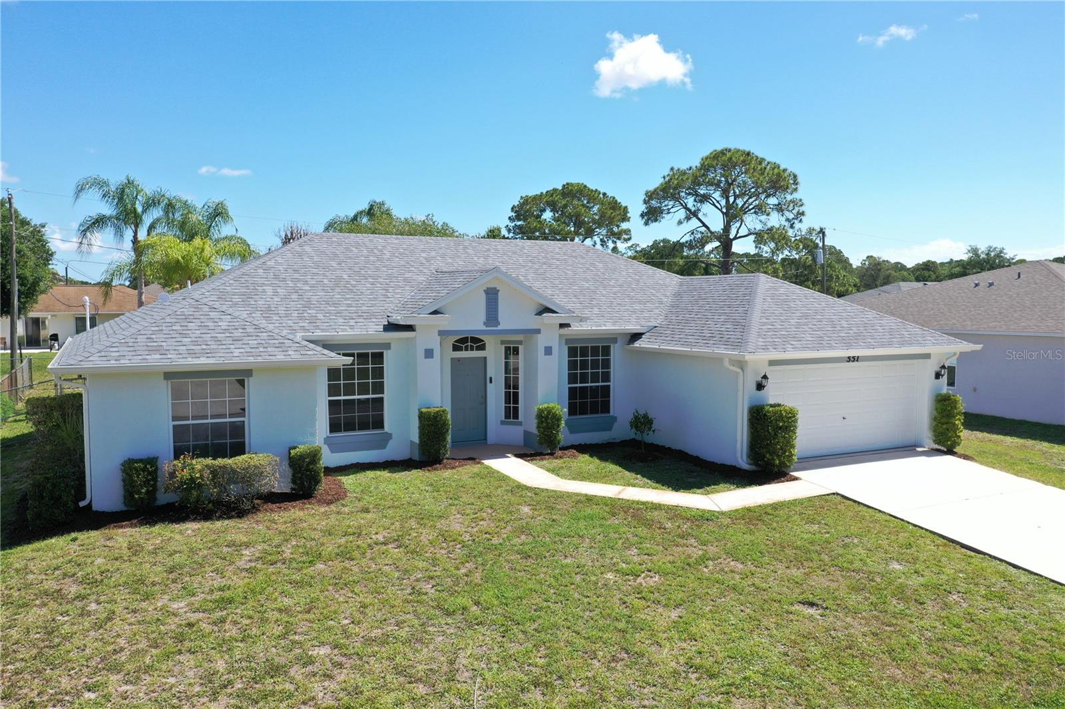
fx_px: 828
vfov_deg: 46.4
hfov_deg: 65.5
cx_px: 532
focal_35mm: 28
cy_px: 354
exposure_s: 1/320
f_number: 5.6
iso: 100
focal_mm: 10.26
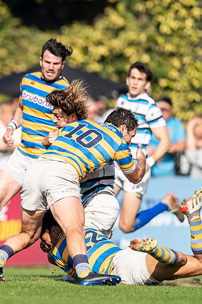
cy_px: 140
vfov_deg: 2.4
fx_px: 7173
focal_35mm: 851
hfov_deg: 1.6
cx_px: -39
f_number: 2.8
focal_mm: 400
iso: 100
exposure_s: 1/1250
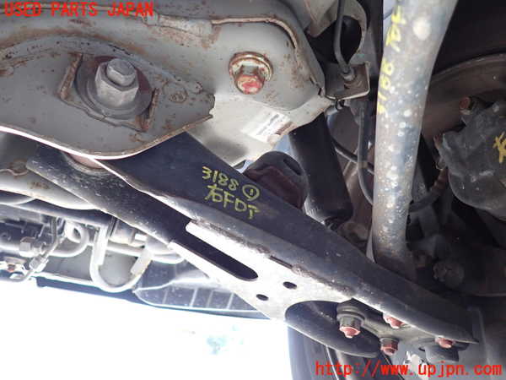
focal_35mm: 25
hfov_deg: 69.4
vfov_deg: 54.9
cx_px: 253
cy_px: 190
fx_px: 365
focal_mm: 4.5
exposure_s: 1/30
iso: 250
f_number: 2
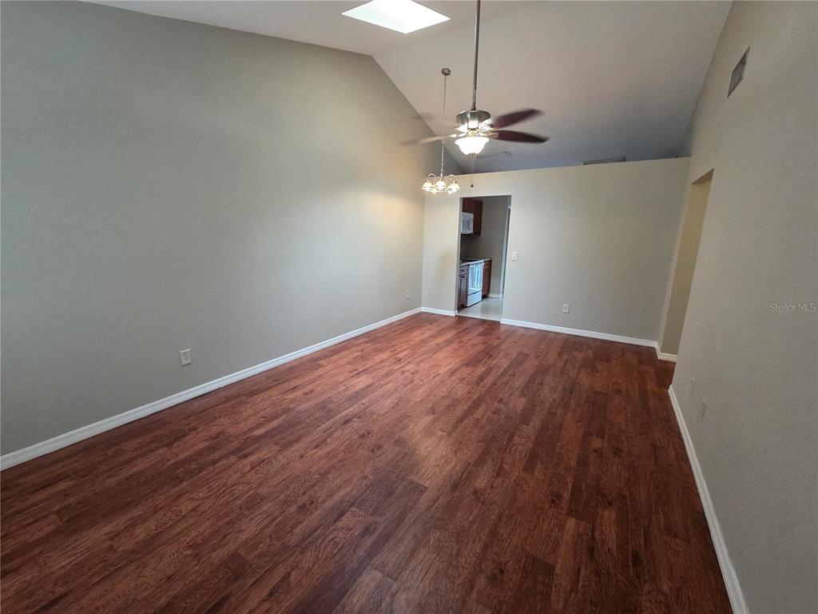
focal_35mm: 13
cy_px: 307
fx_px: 307
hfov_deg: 106.2
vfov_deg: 89.9
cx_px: 409
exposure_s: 1/60
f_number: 2.2
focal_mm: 2.2
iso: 500
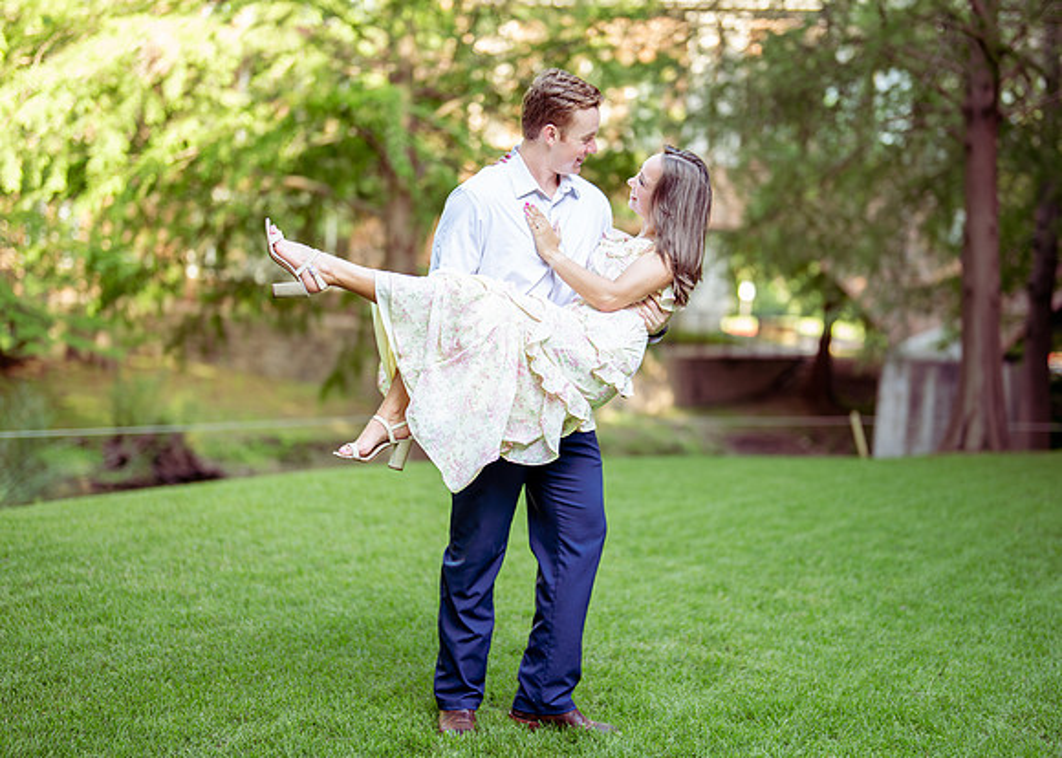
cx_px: 540
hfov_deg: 31.4
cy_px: 368
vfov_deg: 22.7
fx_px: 1889
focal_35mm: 63
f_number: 1.2
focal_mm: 50
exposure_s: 1/800
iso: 320
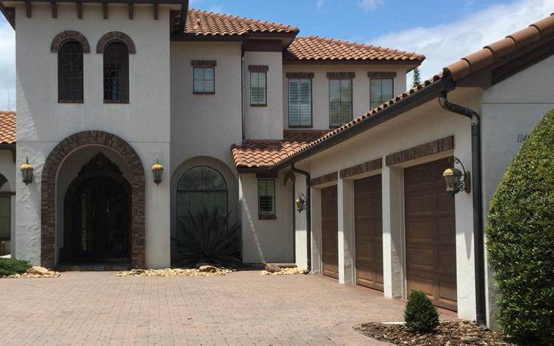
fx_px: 695
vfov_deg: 28.0
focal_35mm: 46
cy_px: 199
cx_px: 193
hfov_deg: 43.0
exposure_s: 1/1664
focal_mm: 3.3
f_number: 2.4
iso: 25
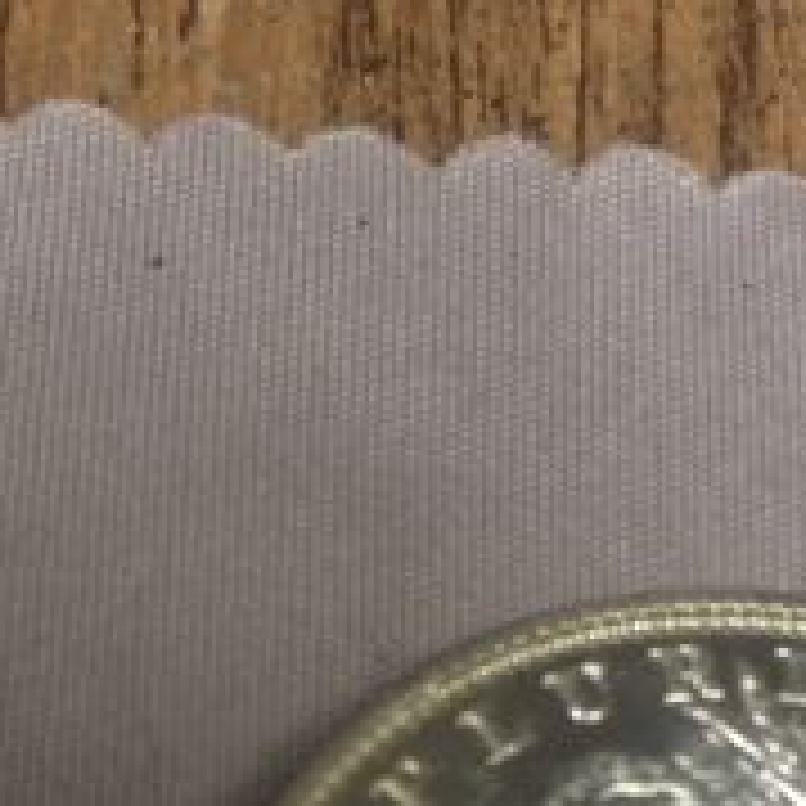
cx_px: 27
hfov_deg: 19.0
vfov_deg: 18.7
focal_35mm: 89
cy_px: 896
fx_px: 2345
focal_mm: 4.12
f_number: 2.2
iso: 50
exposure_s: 1/30
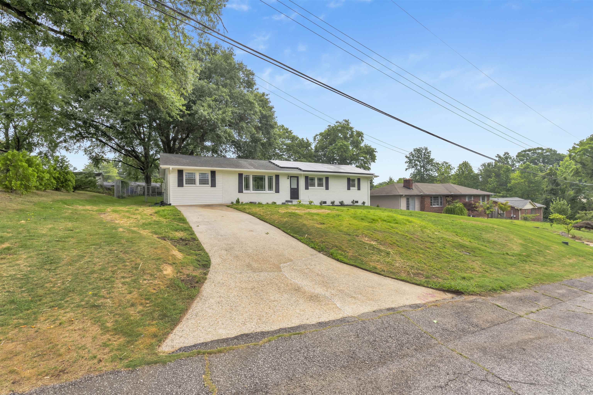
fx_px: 264
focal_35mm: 16
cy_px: 198
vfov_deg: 73.7
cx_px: 296
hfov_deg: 96.7
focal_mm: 16
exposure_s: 1/250
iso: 320
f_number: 9
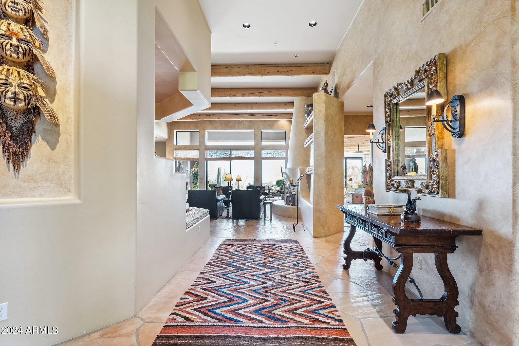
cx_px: 260
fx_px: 231
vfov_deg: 73.7
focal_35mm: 16
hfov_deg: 96.7
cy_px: 173
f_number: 8
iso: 2500
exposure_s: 1/25
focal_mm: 16
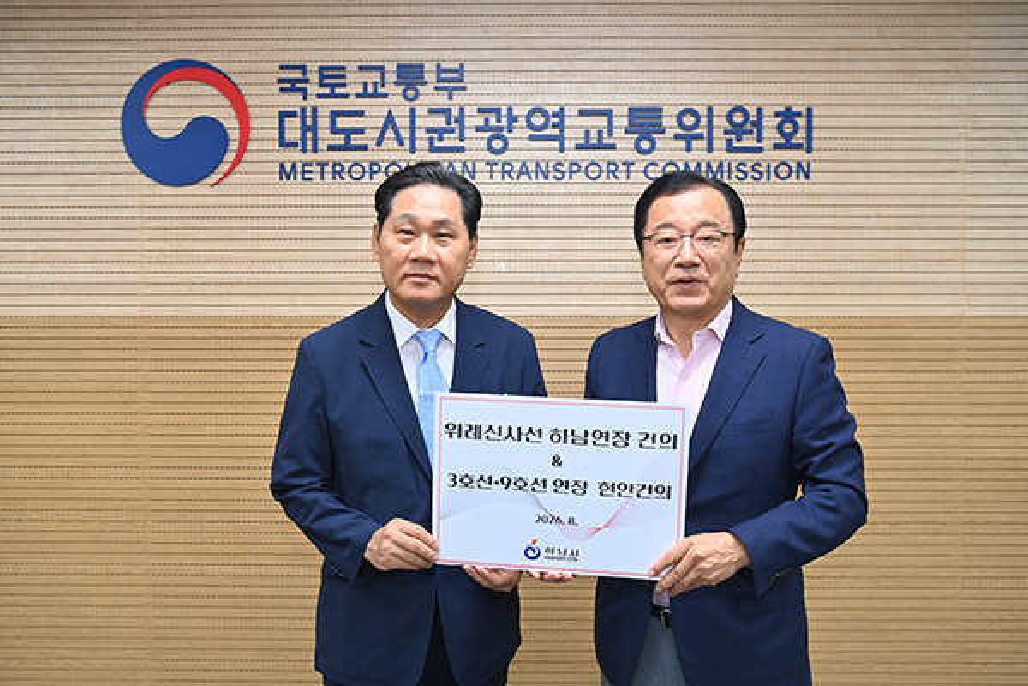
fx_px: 885
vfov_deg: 42.3
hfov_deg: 60.3
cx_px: 514
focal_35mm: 31
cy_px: 343
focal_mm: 31
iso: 800
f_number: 4
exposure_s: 1/60
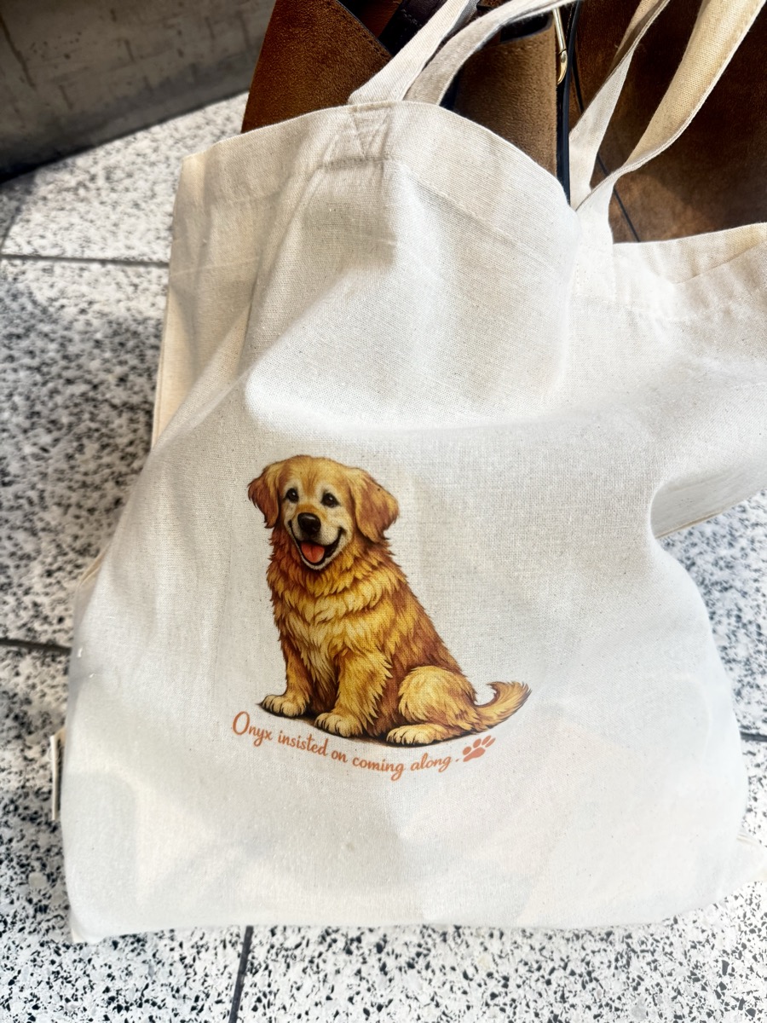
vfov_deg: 71.6
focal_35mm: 24
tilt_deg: -65.3
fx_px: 709
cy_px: 512
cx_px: 384
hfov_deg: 56.8
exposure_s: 1/50
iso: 125
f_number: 1.78
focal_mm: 6.76
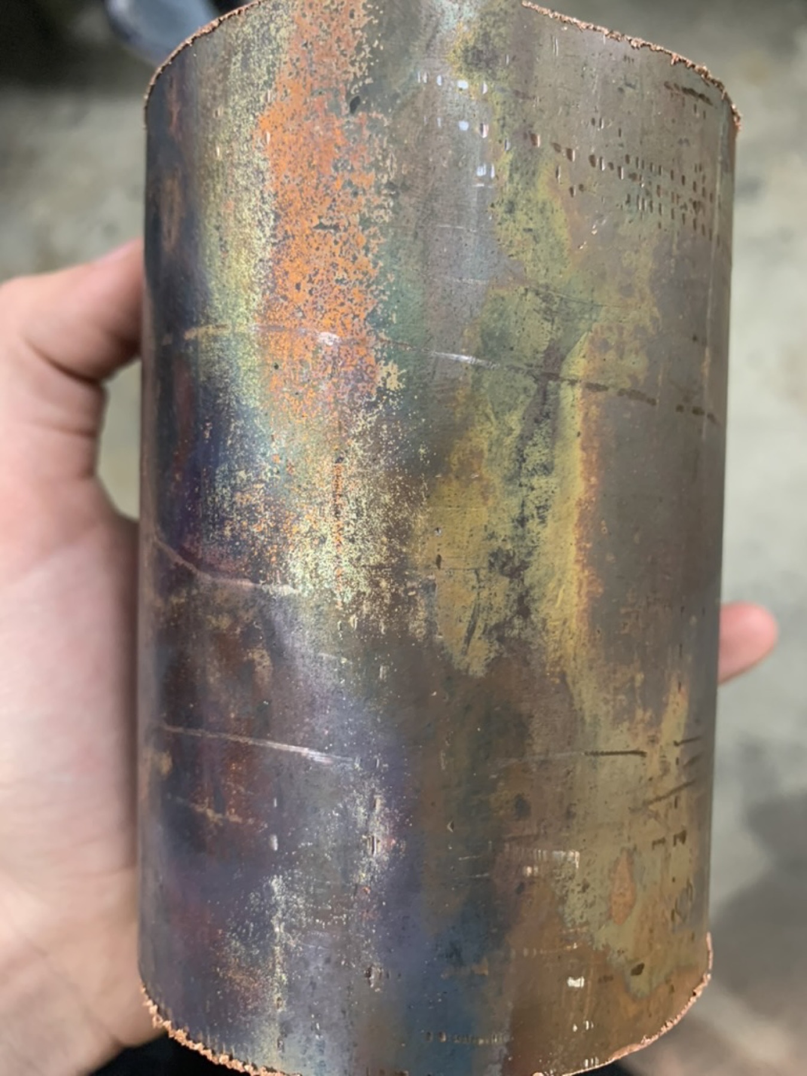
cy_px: 538
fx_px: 808
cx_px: 404
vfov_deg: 67.3
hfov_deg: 53.1
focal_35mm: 26
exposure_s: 1/50
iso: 250
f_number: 1.8
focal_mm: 4.25
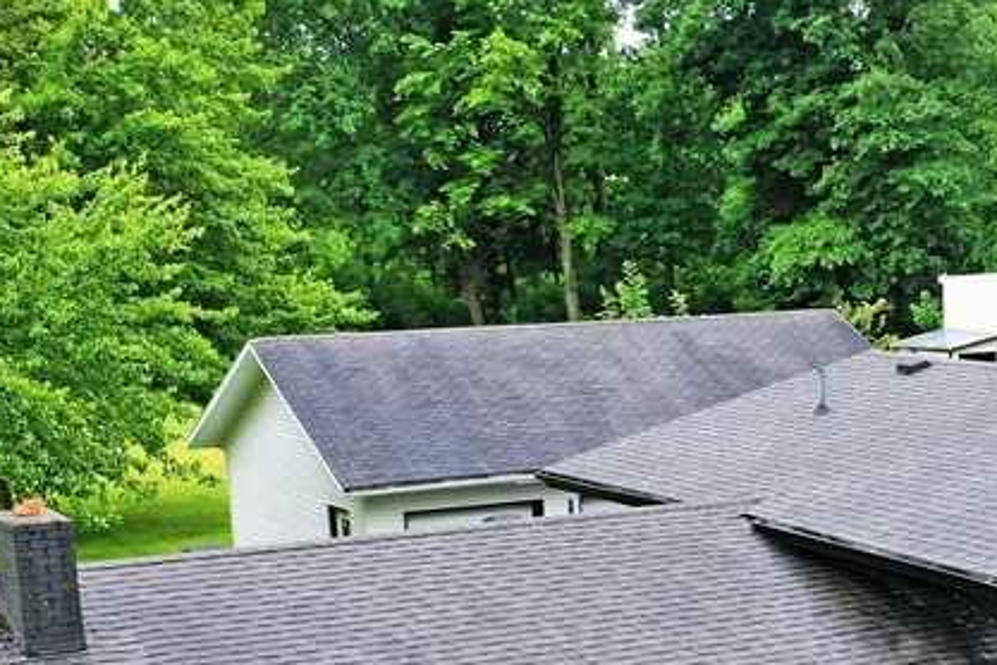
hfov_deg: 26.8
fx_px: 2022
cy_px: 730
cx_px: 887
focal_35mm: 73
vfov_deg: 18.0
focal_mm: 10.26
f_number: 5
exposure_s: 1/240
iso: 100
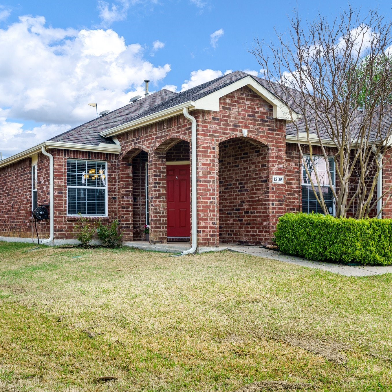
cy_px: 197
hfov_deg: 37.3
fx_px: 577
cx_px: 245
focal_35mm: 45
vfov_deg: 37.6
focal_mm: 35
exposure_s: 1/160
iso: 250
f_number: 8
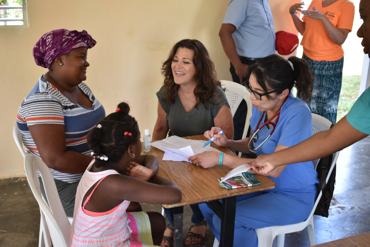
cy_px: 124
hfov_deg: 46.4
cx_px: 185
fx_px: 432
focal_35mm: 42
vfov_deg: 31.9
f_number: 5
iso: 400
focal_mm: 28
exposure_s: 1/100
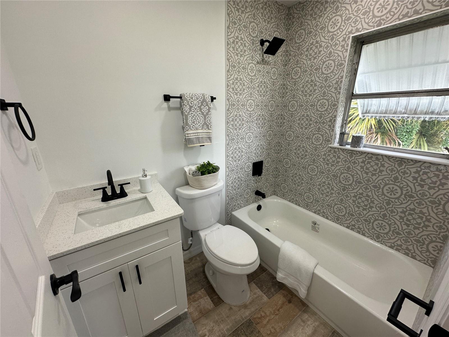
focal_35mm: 14
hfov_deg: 102.1
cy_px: 168
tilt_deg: -17.0
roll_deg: -0.6
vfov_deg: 85.7
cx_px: 224
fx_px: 182
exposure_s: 1/120
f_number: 2.2
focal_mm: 2.22
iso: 125
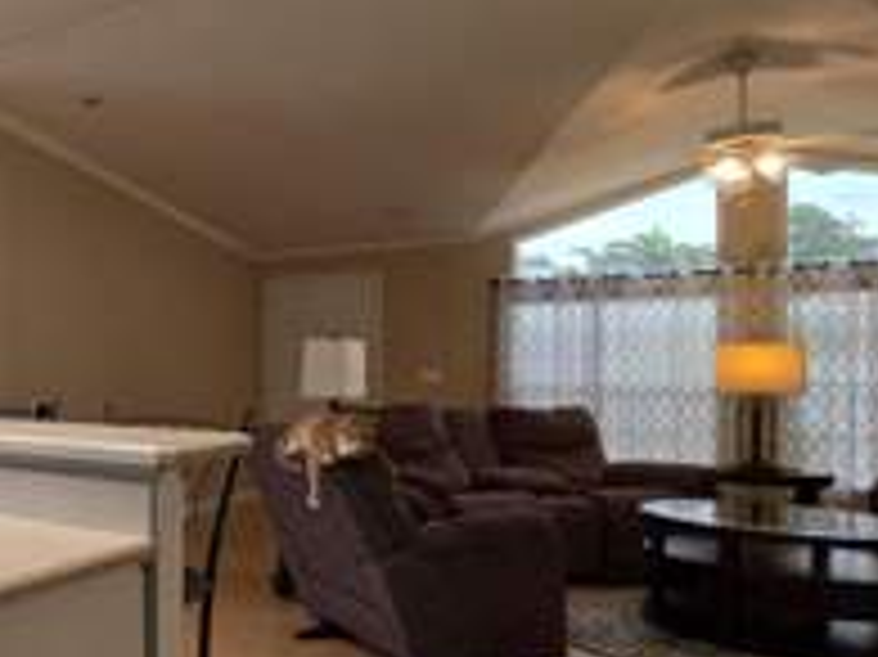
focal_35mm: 32
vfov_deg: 44.0
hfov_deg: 44.3
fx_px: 811
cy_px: 367
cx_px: -77
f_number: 1.9
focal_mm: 2.2
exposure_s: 1/120
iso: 200
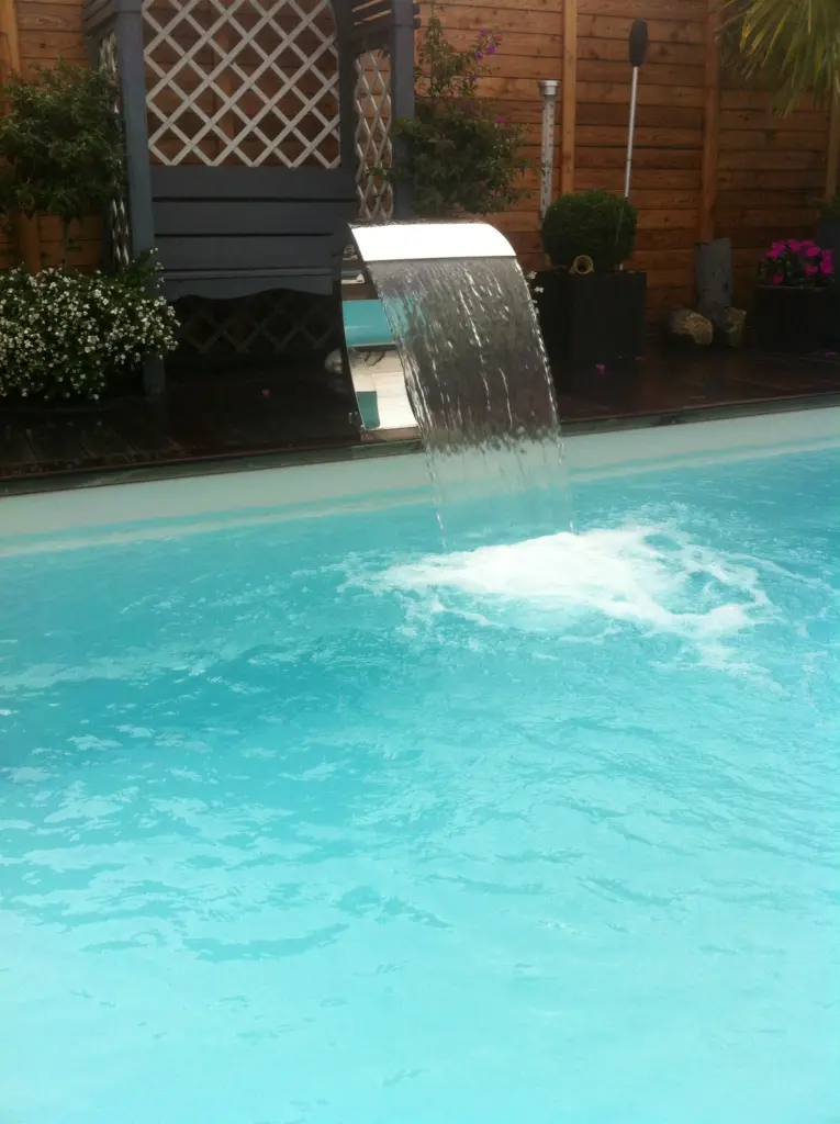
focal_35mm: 35
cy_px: 562
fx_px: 1135
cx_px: 420
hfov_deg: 40.6
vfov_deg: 52.7
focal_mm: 3.85
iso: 80
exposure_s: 1/260
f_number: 2.8
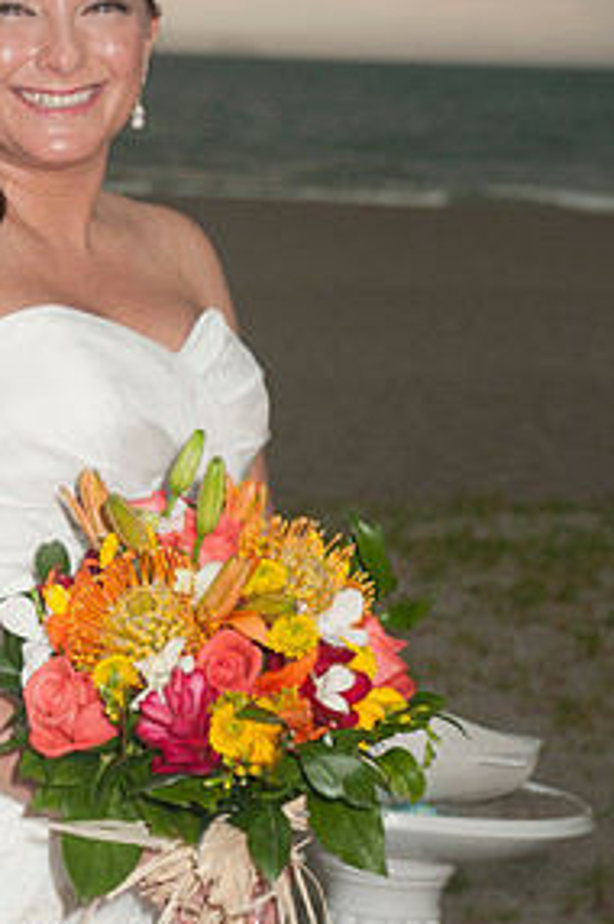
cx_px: 144
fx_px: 4231
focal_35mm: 165
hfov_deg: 8.3
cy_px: 355
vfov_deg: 12.5
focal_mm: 70
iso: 400
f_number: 5.6
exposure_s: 1/200
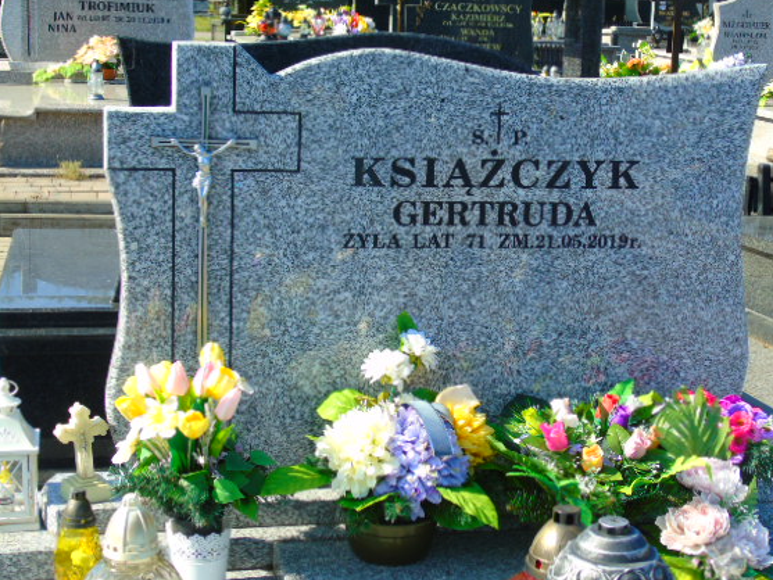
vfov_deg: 23.7
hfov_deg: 31.1
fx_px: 1385
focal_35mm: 62
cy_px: 271
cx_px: 443
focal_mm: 9.6
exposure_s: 1/250
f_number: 4.3
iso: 80
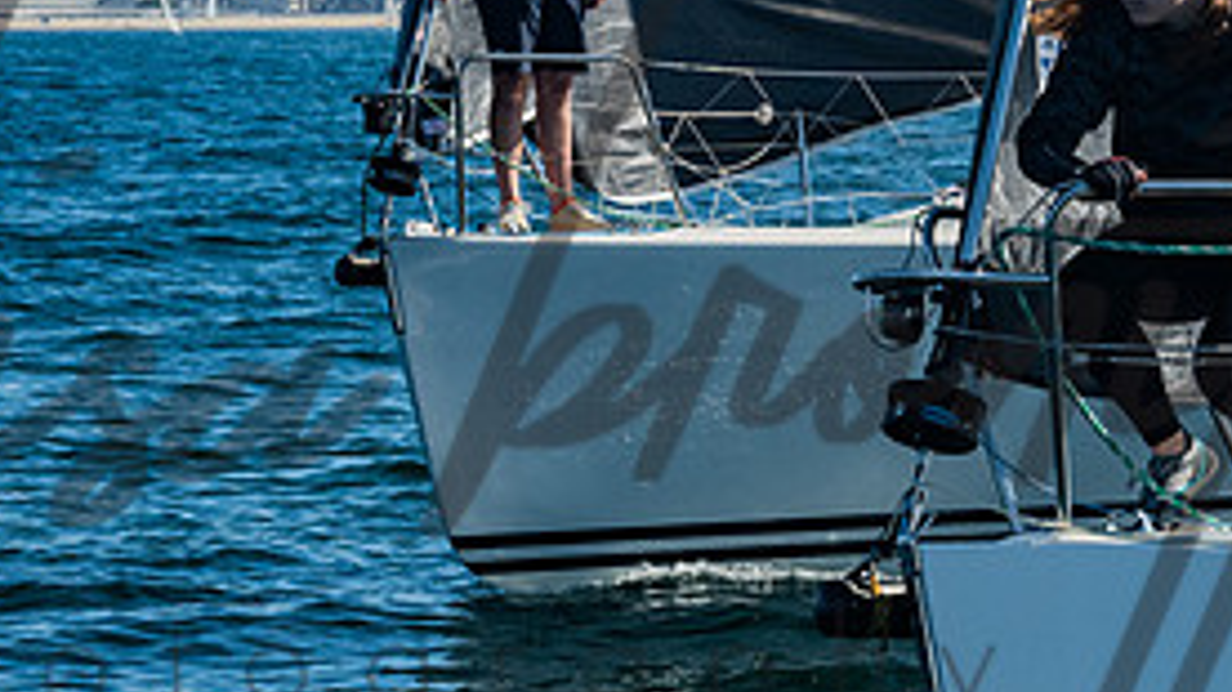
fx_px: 9829
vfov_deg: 4.0
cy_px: -92
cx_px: 1146
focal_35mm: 301
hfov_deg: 7.2
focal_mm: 83
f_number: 10
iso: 400
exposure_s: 1/400
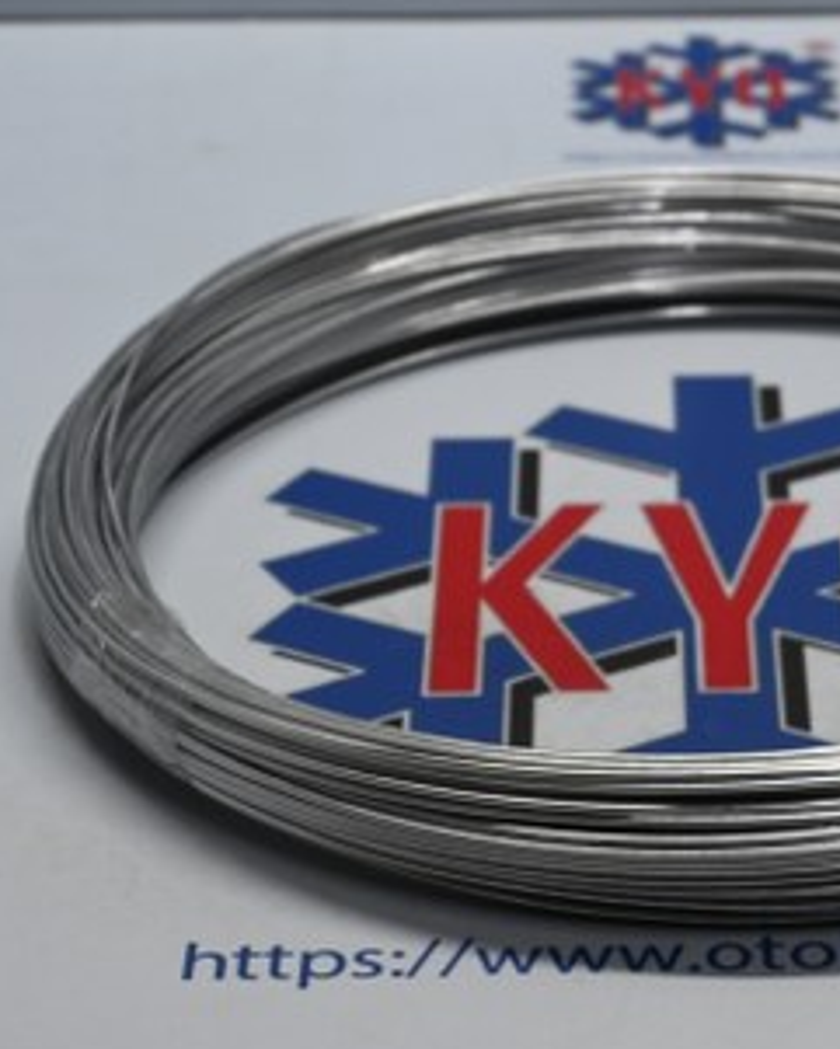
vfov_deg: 14.9
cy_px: 432
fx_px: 4007
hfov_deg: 11.9
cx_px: 669
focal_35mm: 129
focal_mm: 46
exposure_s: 1/80
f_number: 6
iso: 640
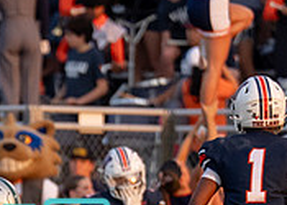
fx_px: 12699
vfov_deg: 0.9
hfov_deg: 1.3
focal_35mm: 1558
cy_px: 266
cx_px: -137
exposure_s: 1/2500
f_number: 2.8
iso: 640
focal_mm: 200
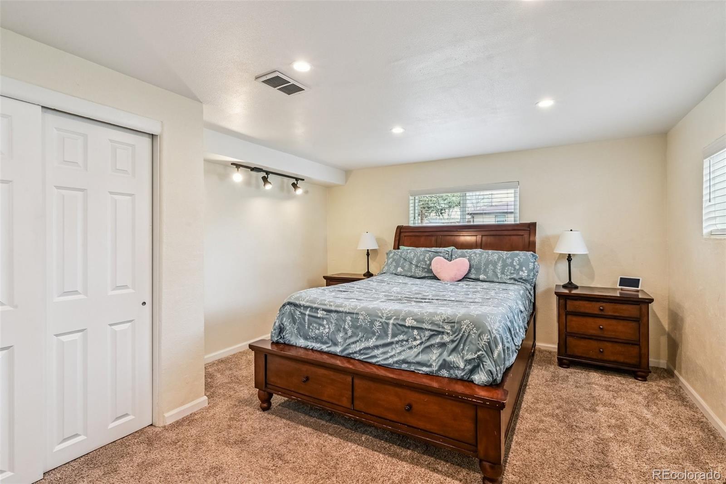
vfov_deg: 72.0
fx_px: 333
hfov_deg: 95.0
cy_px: 242
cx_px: 363
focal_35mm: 16
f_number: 11
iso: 400
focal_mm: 16.5
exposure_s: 1/8
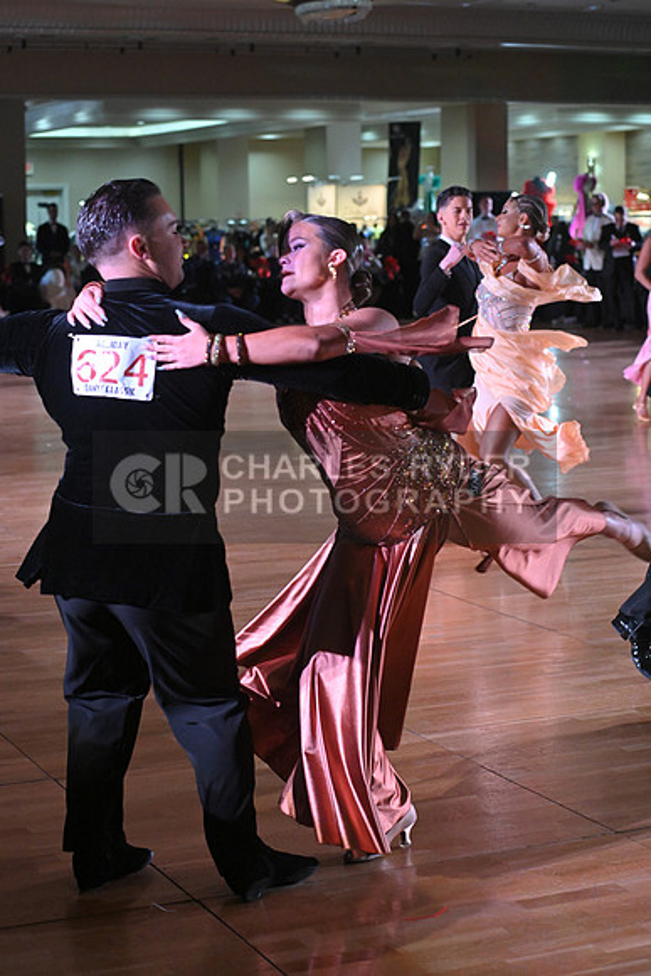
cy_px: 488
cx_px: 326
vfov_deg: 28.1
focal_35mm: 72
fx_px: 1952
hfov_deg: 18.9
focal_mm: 72
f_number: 5
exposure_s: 1/400
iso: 4000
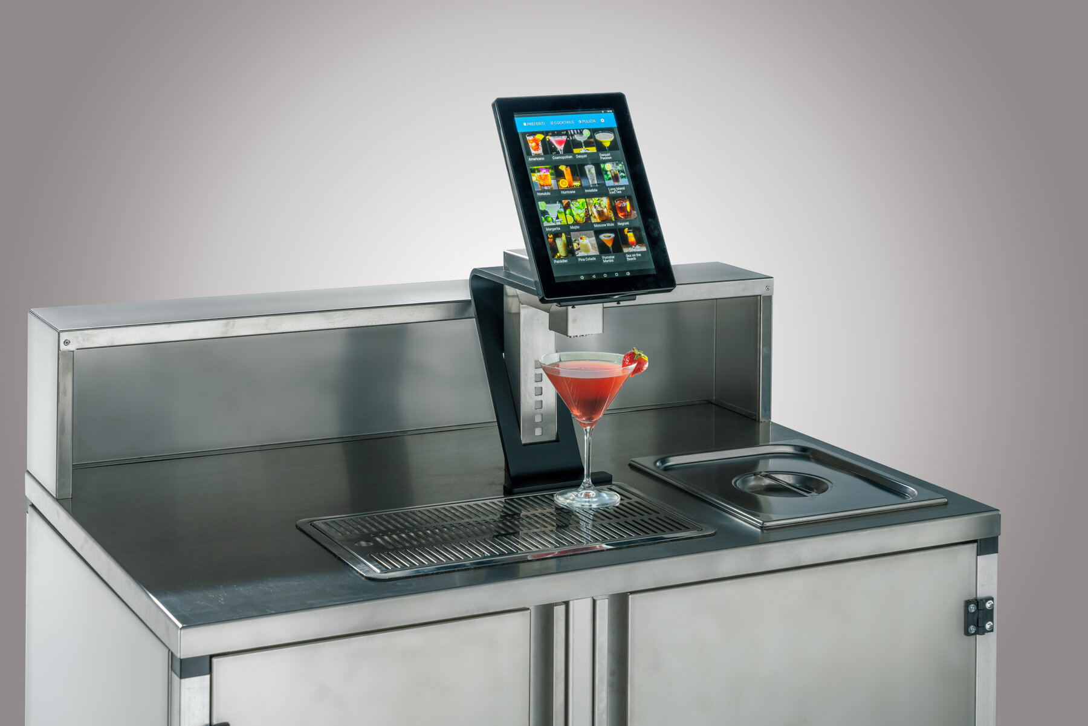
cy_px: 363
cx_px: 544
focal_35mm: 70
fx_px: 2116
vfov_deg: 19.5
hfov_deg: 28.8
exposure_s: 1/1.25
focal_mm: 70
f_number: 10
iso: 100
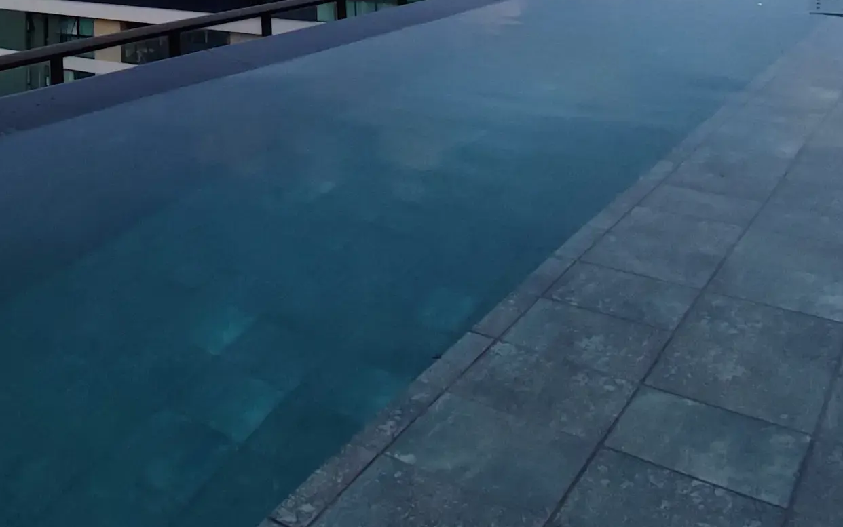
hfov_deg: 42.6
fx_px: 965
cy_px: -224
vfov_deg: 24.8
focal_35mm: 42
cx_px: 60
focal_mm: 1.65
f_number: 2.2
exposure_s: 1/60
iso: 104
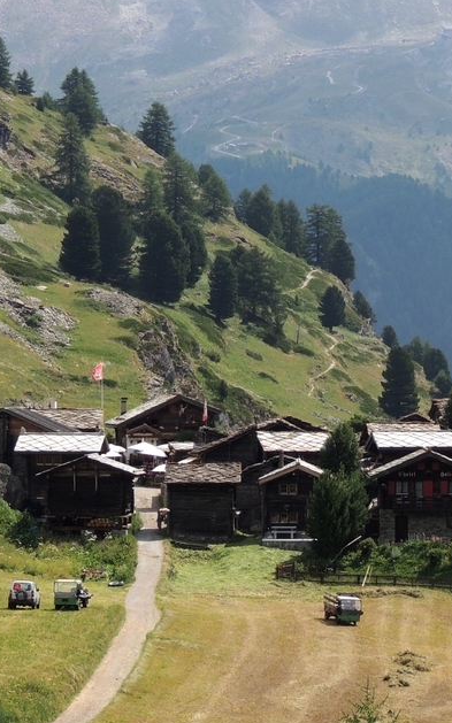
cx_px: 202
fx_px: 3391
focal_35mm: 172
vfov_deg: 12.2
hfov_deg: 7.6
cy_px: 217
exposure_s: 1/800
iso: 100
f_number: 4
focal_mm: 15.1
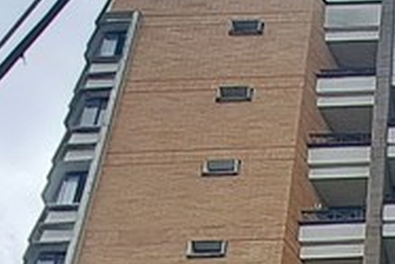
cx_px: 754
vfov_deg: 9.3
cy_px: 874
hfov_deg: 16.0
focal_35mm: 104
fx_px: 1142
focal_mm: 1.74
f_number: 2.2
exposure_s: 1/1838
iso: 50
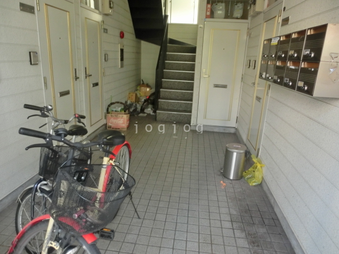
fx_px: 235
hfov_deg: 71.6
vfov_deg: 56.8
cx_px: 170
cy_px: 127
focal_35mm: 24
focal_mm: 4.24
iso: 400
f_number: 3
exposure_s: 1/60
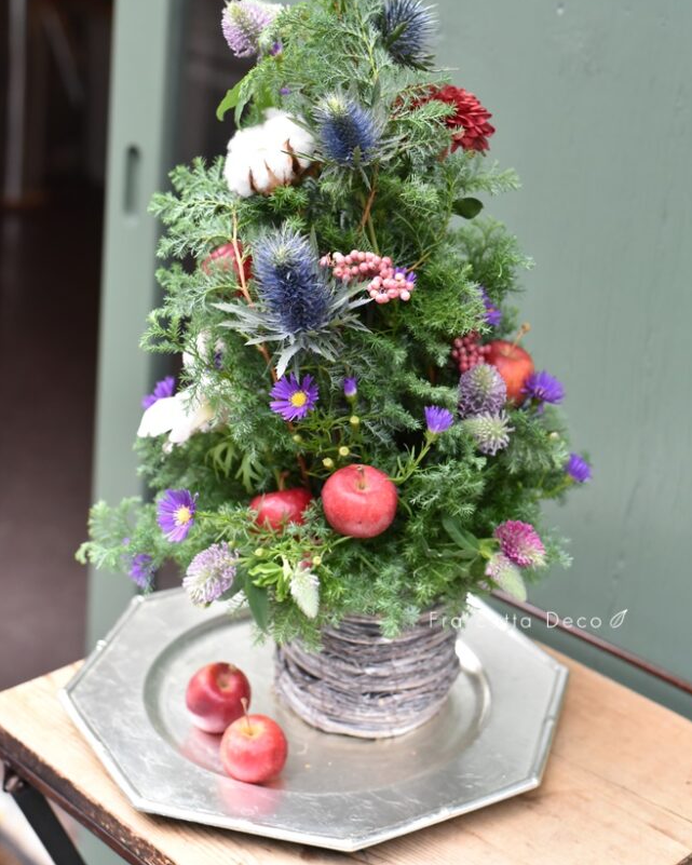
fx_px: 1536
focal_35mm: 60
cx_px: 350
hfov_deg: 25.4
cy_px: 313
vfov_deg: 31.3
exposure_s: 1/1600
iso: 3200
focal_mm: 50
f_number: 3.5
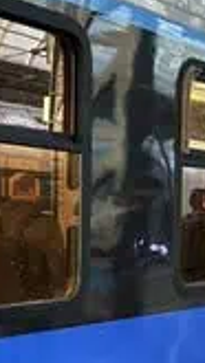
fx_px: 917
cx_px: 267
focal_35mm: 95
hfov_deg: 12.4
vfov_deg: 22.1
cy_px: 304
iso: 250
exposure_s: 1/77
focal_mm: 6.9
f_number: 1.8
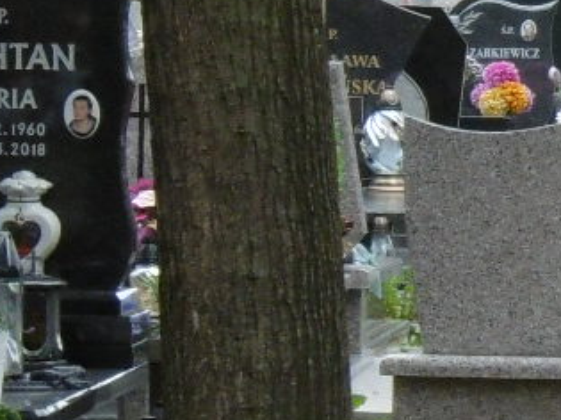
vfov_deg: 2.9
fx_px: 8214
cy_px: 343
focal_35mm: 507
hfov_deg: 3.9
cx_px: 1284
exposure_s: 1/80
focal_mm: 14
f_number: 4.5
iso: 100
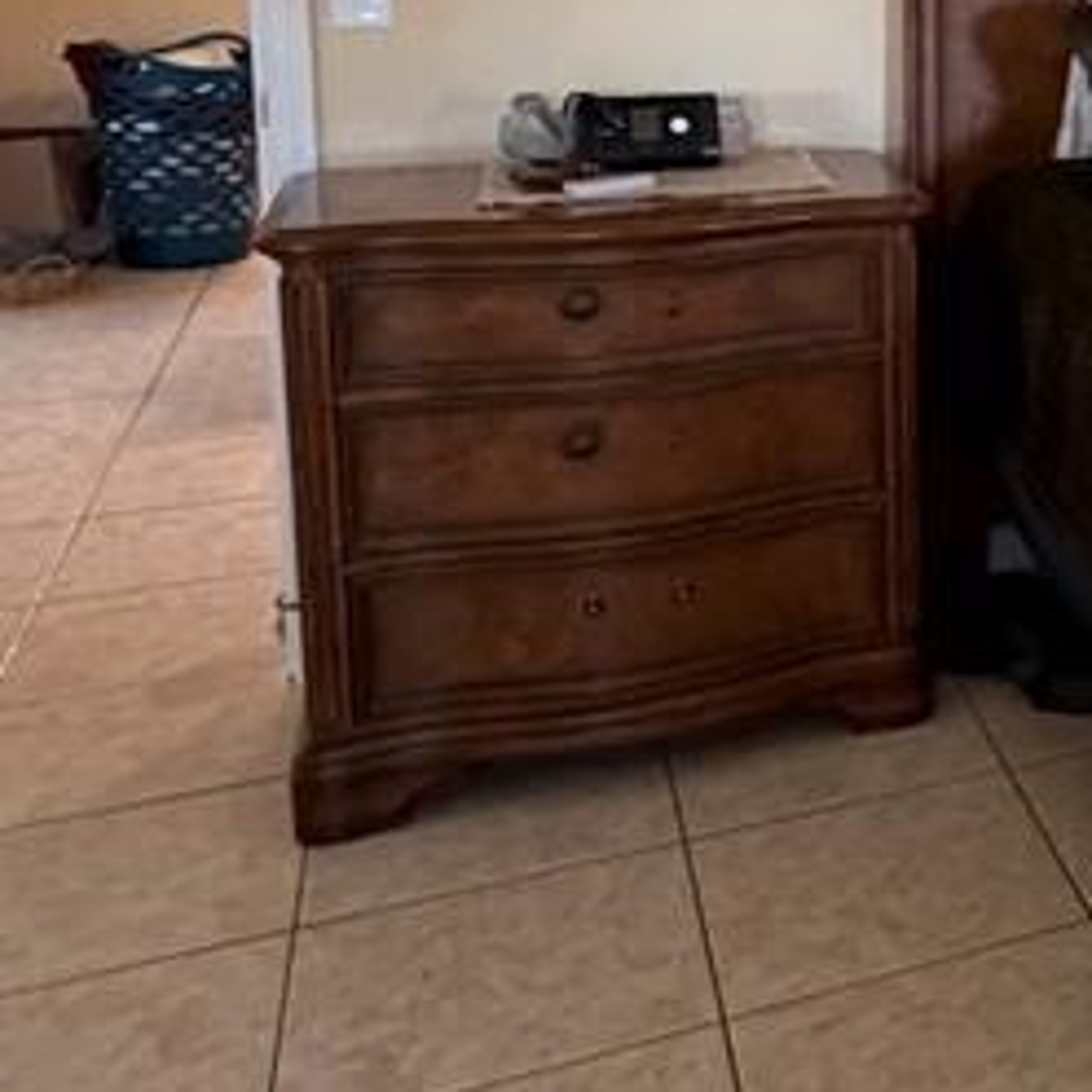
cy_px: 119
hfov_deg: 25.5
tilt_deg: -7.6
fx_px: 1820
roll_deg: -1.7
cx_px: 1620
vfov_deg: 31.9
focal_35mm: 51
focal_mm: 2.22
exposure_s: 1/60
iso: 400
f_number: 2.2
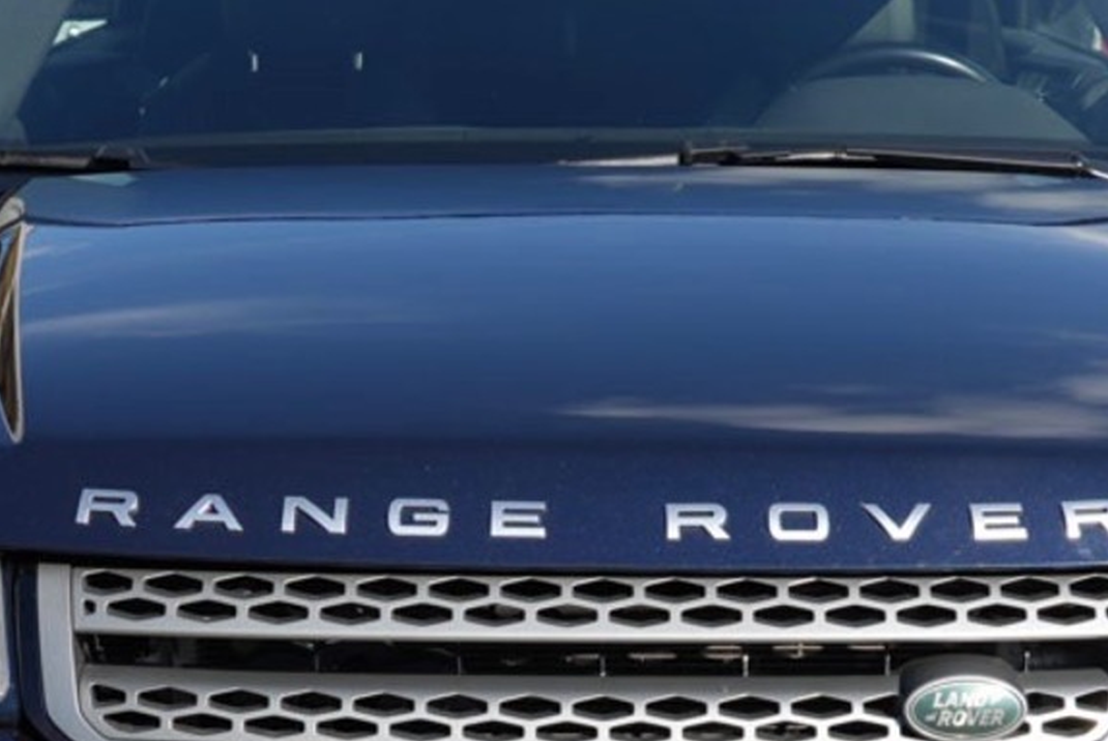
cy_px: 680
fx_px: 3411
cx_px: 615
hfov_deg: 18.4
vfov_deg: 12.3
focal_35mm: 111
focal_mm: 21
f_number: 4.5
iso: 100
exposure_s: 1/500
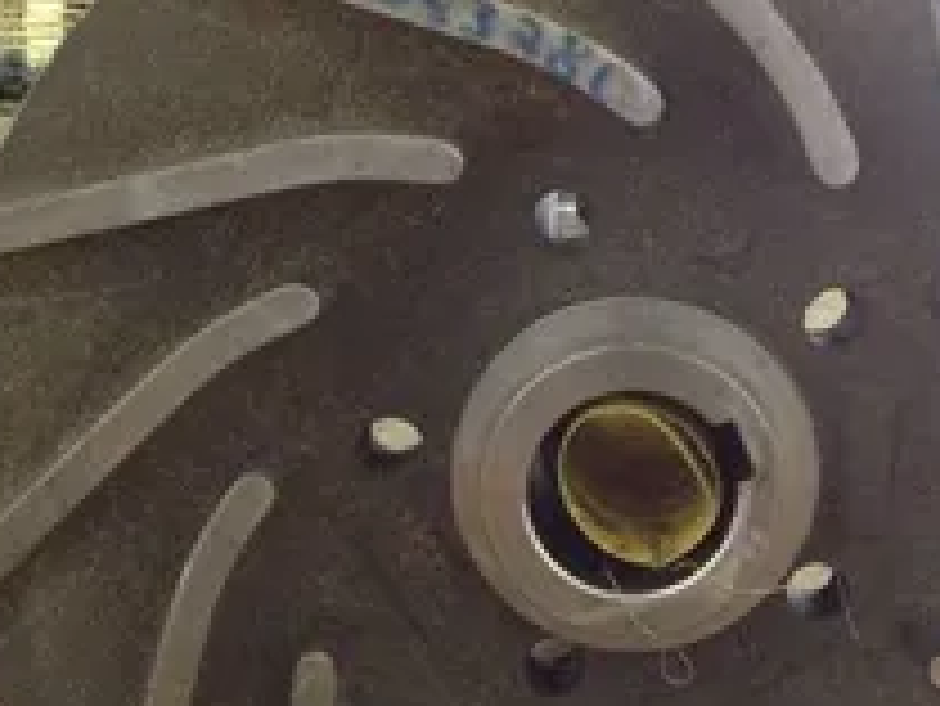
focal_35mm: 67
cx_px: 643
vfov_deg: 21.9
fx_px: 1820
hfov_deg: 28.7
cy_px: 454
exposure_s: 1/20
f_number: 2.4
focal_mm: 4.28
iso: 400
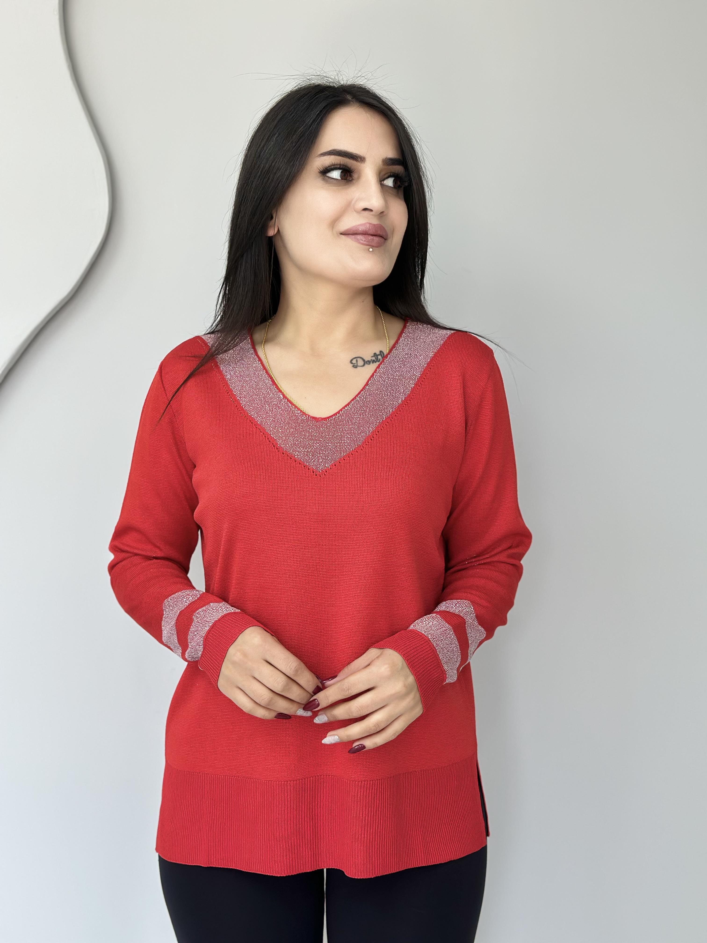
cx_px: 354
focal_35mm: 48
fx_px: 1307
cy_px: 472
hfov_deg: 30.3
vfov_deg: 39.7
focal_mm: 6.86
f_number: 1.78
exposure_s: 1/100
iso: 80
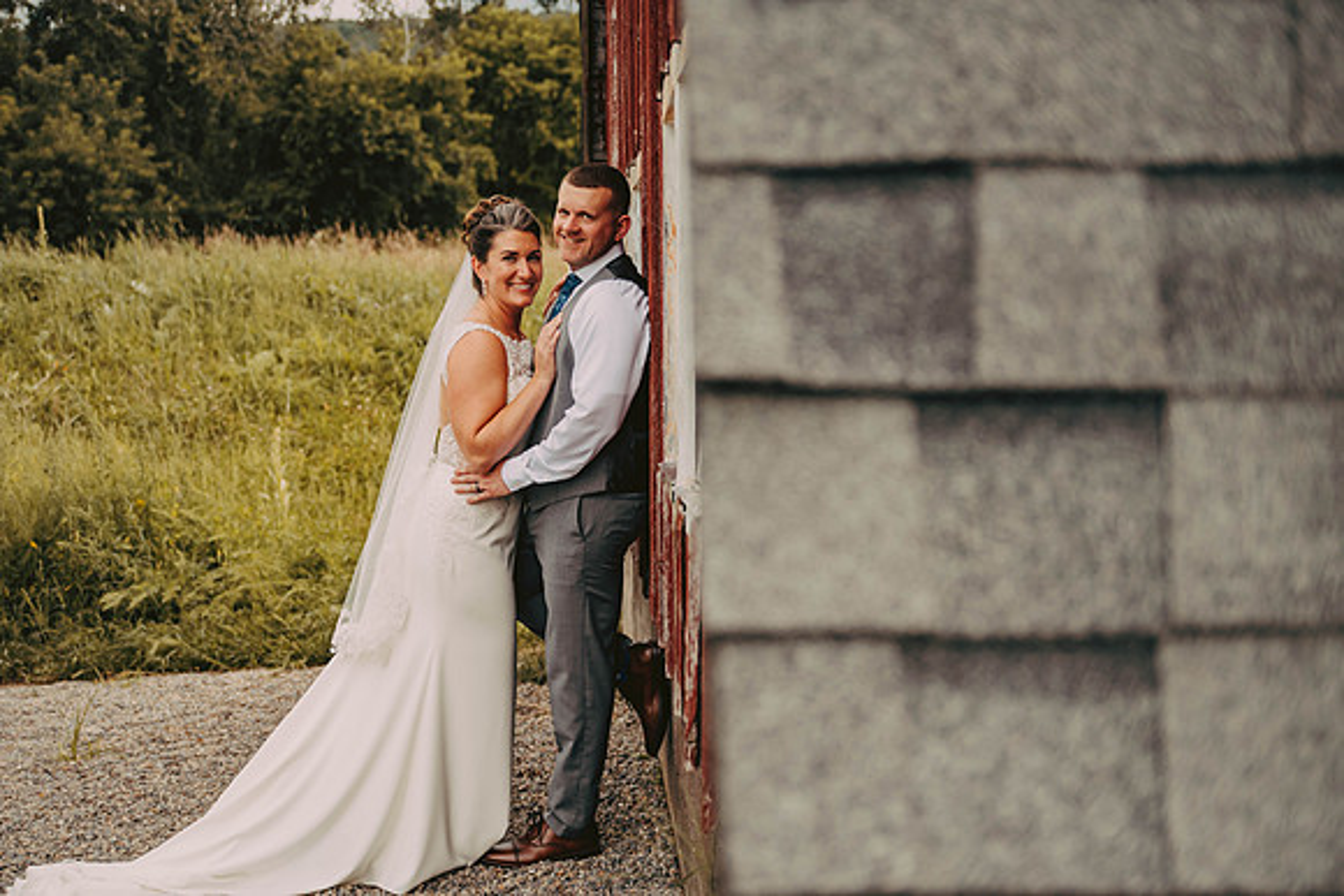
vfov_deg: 27.3
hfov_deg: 40.0
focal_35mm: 50
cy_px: 448
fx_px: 1849
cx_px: 672
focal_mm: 48
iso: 250
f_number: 2.8
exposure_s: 1/800
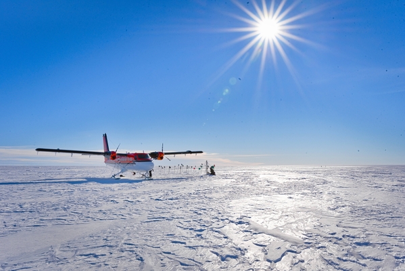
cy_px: 136
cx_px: 202
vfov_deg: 43.7
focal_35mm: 30
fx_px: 338
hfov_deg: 61.9
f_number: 22
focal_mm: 30
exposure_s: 1/400
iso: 250
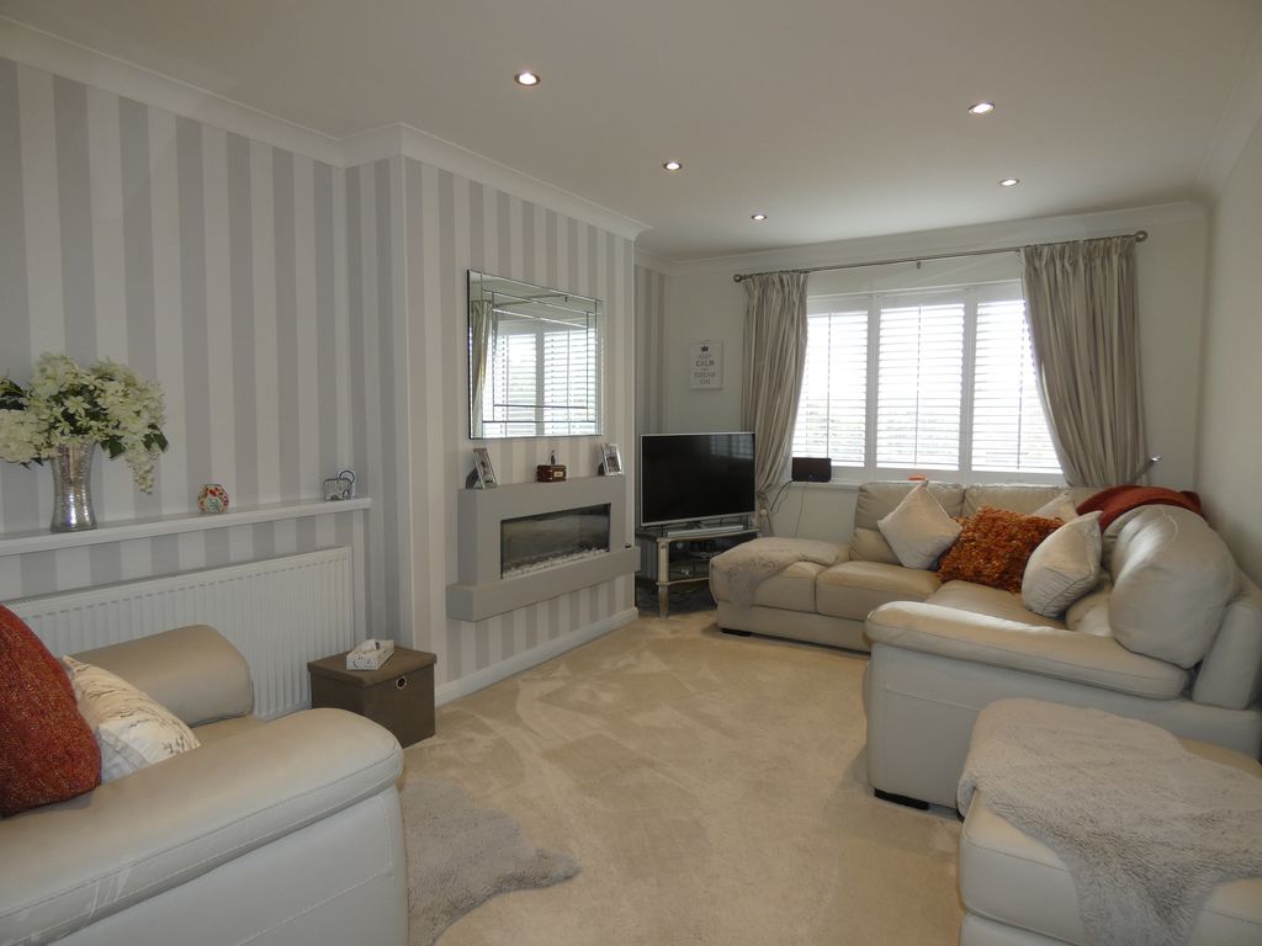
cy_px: 473
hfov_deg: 81.7
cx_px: 631
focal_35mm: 20
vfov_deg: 66.0
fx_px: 729
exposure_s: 1/60
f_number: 2.8
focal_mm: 3.6
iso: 100
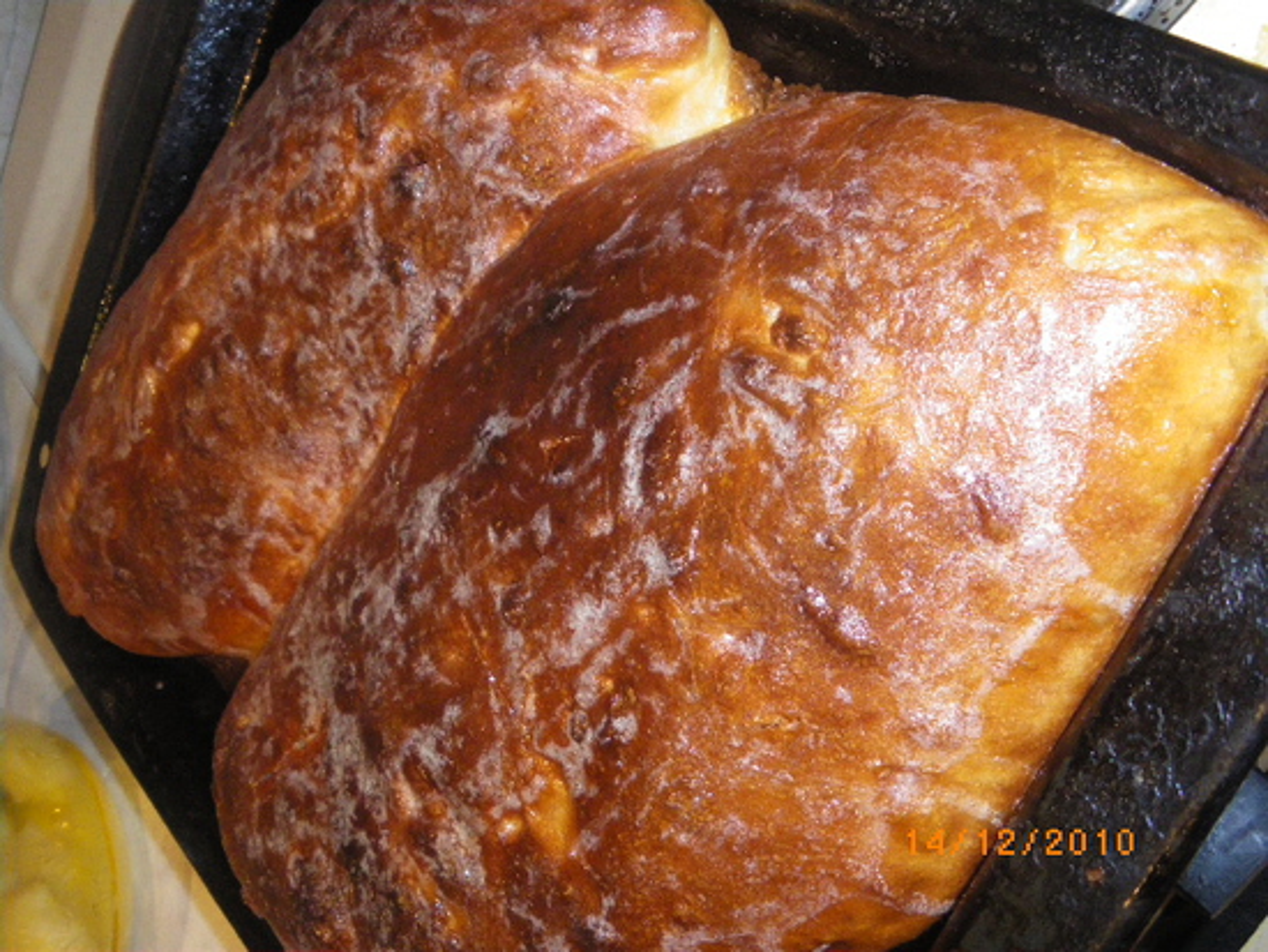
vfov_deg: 39.7
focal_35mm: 36
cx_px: 634
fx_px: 1319
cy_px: 476
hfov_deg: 51.3
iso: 400
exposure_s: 1/50
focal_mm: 6.3
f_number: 3.5
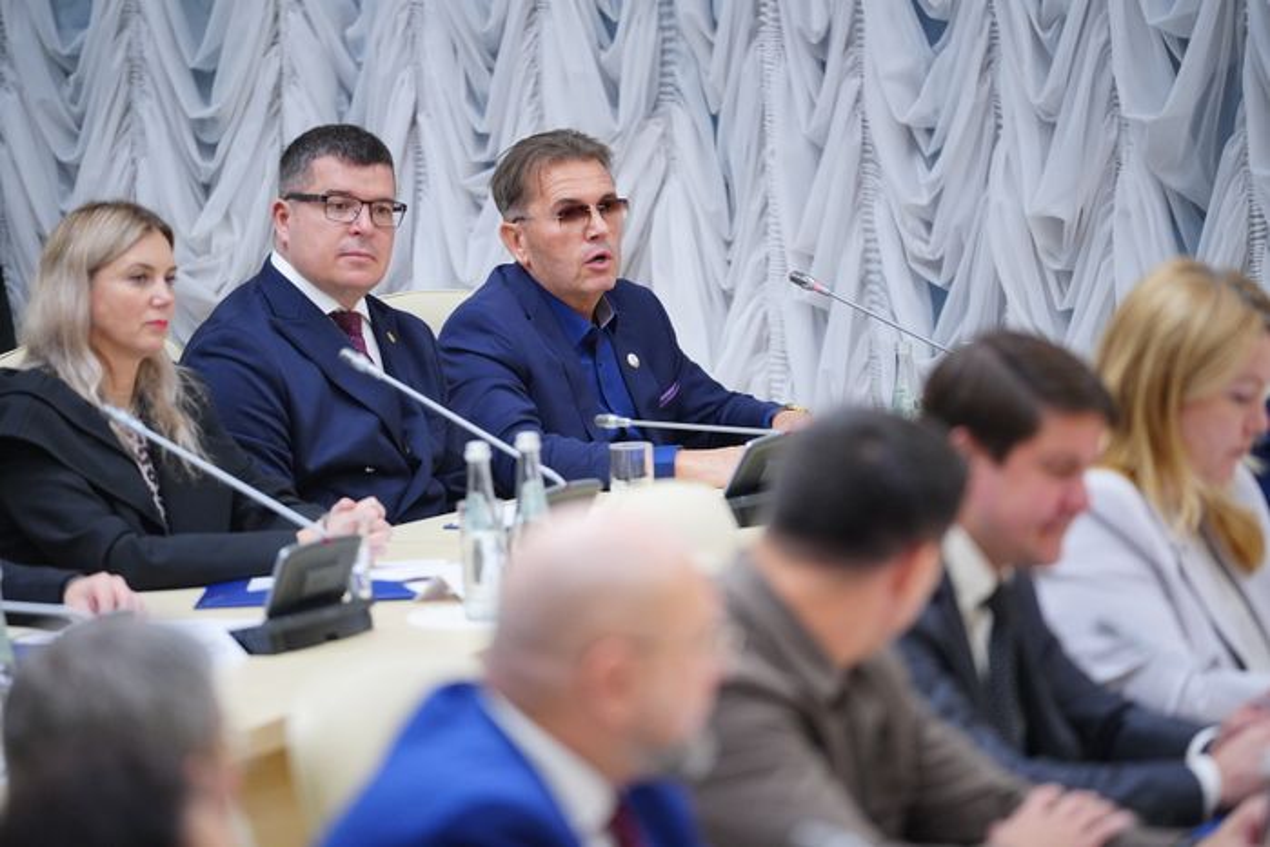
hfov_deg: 10.3
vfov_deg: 6.9
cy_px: 424
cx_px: 635
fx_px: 7055
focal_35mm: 200
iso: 2000
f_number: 2.8
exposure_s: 1/320
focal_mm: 200
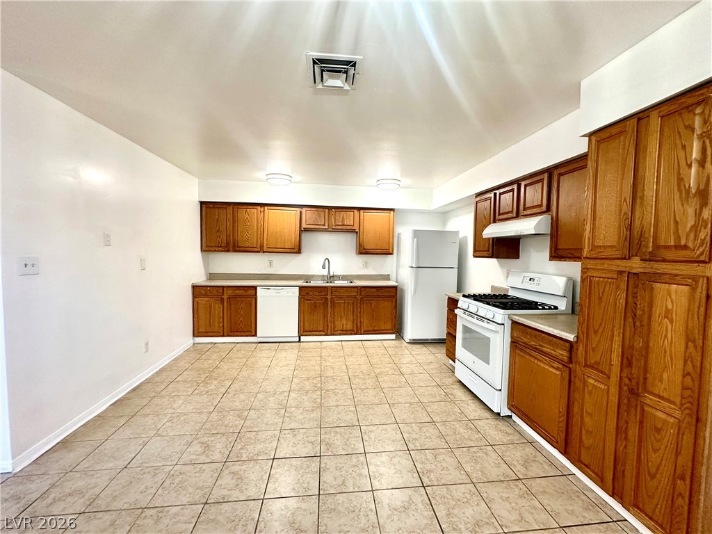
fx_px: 288
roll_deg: -0.4
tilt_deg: -1.8
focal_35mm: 14
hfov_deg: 102.1
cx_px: 356
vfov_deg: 85.7
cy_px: 267
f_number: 2.2
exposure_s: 1/120
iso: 200
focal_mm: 2.22
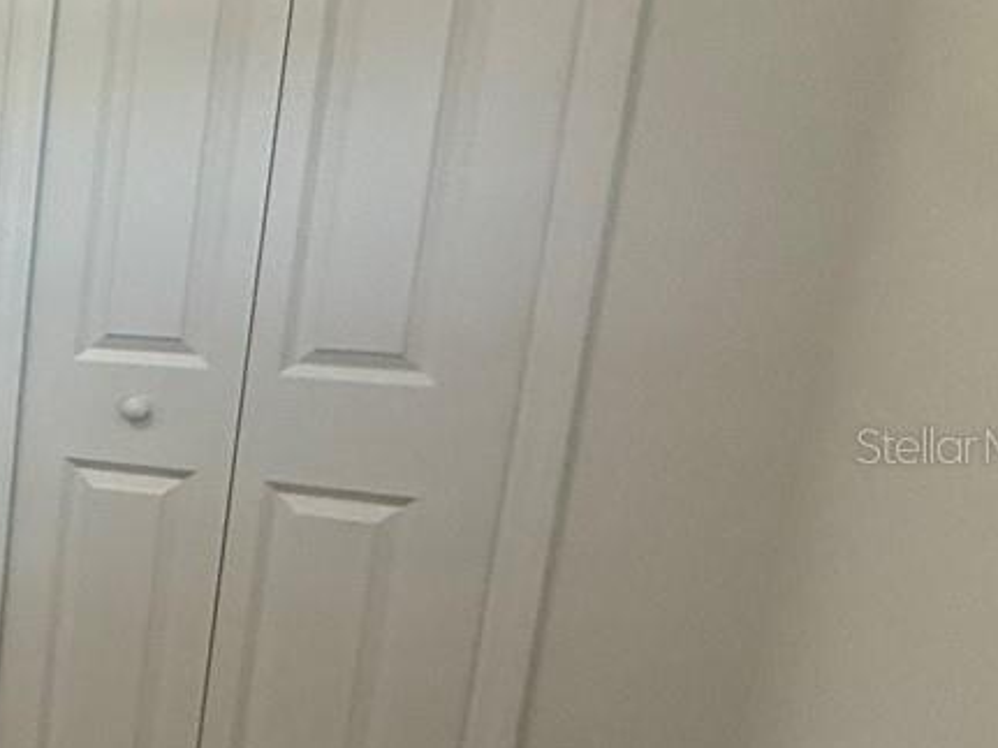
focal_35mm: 52
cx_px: -778
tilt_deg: -11.0
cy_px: 445
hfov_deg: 22.4
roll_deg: +1.9
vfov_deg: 28.0
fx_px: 1499
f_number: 2.2
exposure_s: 1/120
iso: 250
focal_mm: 2.22
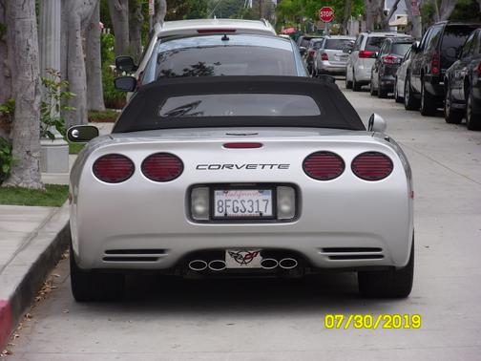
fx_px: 2043
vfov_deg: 10.1
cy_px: 180
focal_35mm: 147
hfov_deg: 13.4
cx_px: 240
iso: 80
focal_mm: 26.6
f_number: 5.1
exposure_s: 1/430
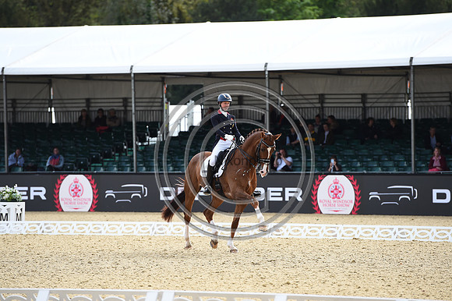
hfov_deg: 10.3
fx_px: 2510
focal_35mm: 200
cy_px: 150
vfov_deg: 6.9
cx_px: 226
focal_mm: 200
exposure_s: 1/1250
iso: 500
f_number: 4.5
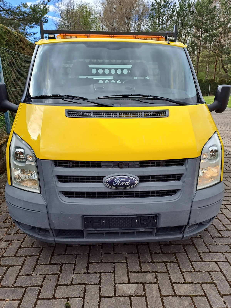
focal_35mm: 25
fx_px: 222
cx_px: 116
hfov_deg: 54.9
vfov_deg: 69.4
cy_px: 154
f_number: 1.8
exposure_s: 1/843
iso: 32
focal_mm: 4.65
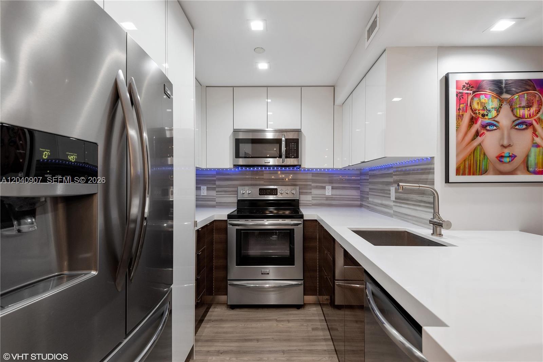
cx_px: 272
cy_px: 181
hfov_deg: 96.7
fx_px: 241
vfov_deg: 73.8
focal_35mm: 16
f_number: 8
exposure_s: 1/10
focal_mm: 16
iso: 250
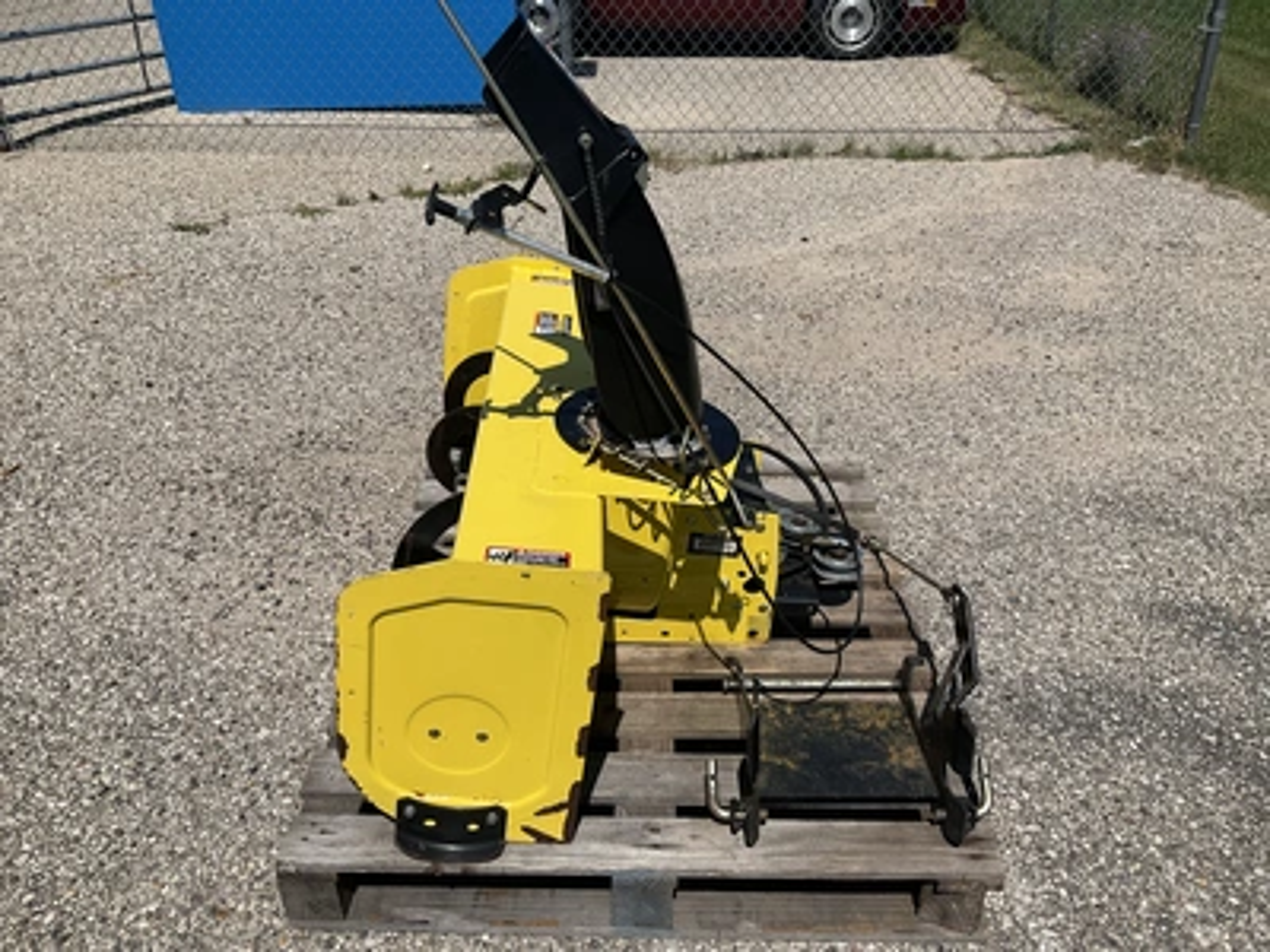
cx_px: 635
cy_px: 476
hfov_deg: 61.7
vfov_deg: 48.2
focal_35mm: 29
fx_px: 1064
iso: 25
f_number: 1.8
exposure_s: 1/3788
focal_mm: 3
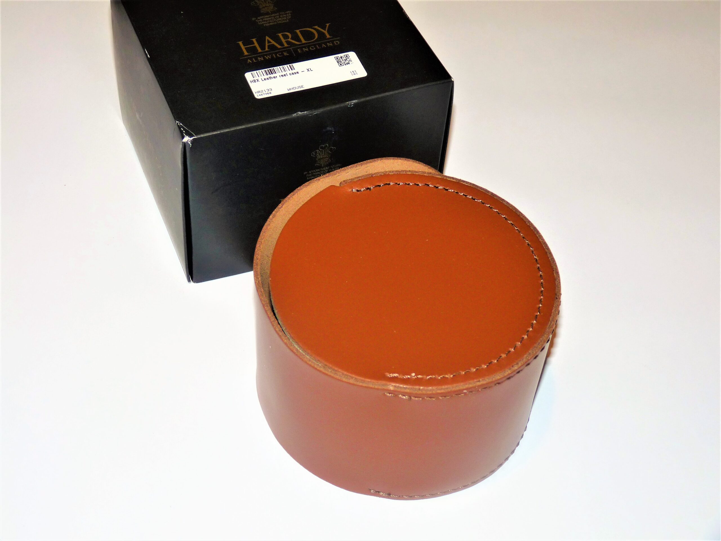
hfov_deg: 34.9
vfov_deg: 26.6
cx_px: 360
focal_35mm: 55
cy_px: 270
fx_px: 1146
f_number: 3.2
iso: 100
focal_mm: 9.9
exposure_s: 1/30
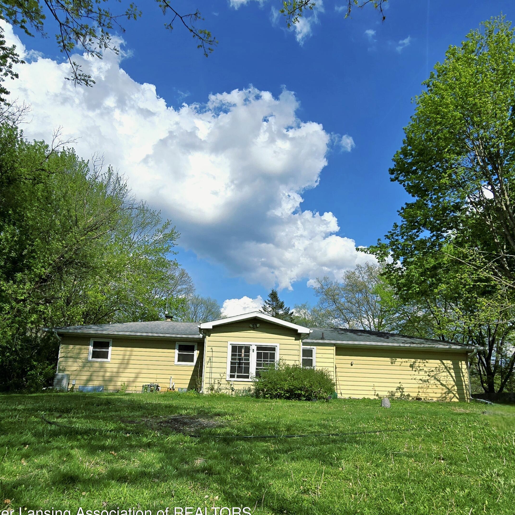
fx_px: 269
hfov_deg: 87.2
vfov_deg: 87.4
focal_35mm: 16
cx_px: 283
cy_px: 269
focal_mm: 2.2
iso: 50
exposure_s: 1/3333
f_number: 2.2
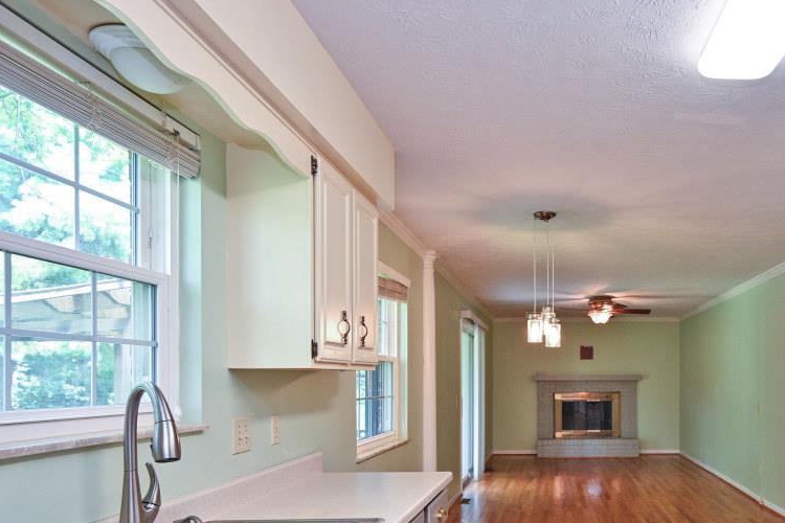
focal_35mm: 28
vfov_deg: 45.2
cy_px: 374
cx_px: 563
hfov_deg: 62.7
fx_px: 611
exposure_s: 1/60
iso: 450
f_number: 4
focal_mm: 14
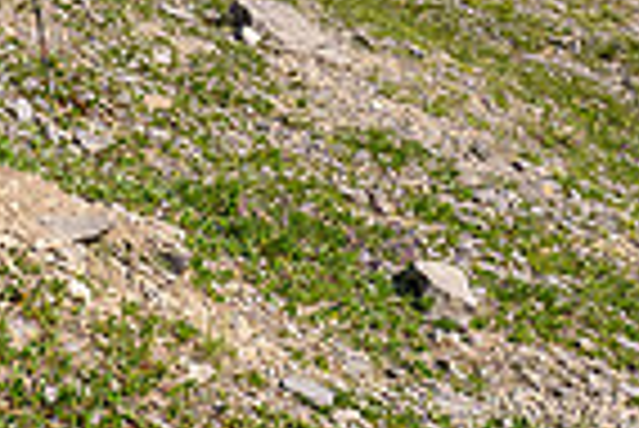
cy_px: -74
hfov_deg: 20.0
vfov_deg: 13.1
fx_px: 1812
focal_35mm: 102
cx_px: 405
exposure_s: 1/160
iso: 200
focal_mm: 12
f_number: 8
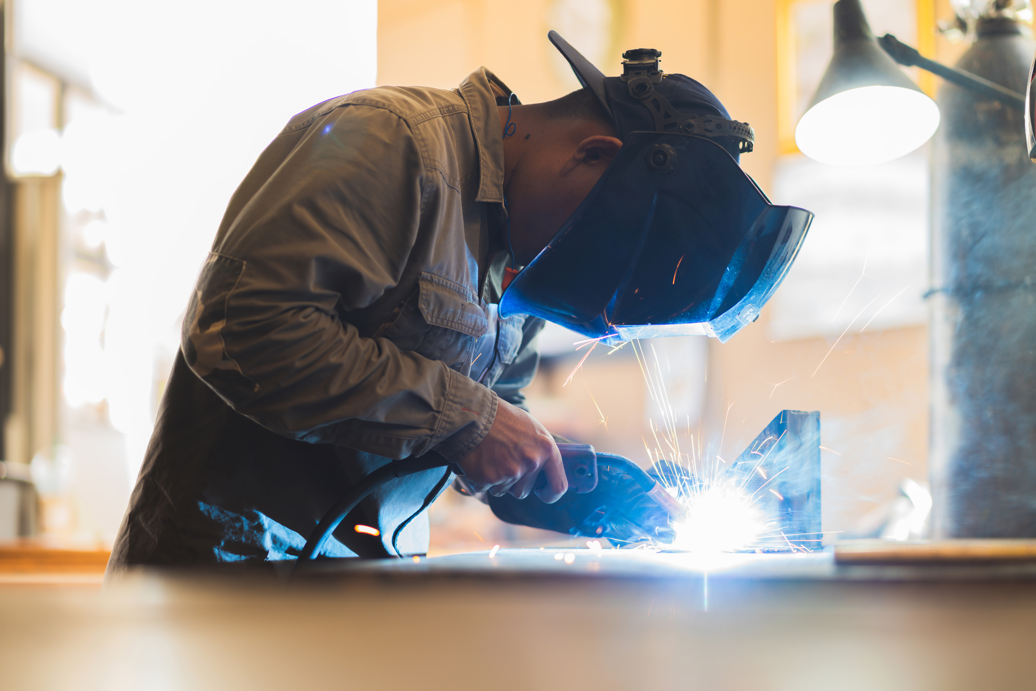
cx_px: 518
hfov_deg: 23.9
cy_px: 346
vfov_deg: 16.1
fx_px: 2446
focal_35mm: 85
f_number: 2
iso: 100
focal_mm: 85
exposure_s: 1/30
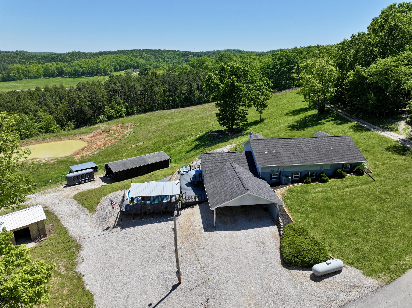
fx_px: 286
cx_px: 206
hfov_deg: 71.6
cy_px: 154
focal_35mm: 24
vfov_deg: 56.8
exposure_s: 1/2000
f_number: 2.8
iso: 110
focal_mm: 12.29
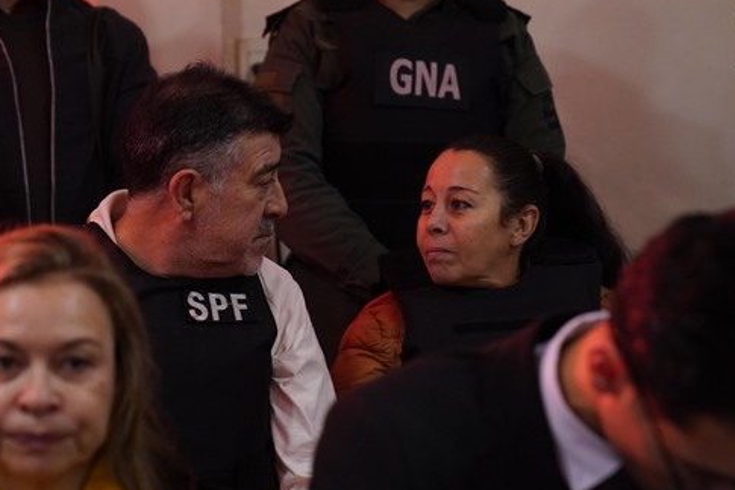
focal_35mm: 104
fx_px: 2122
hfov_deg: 19.6
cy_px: 232
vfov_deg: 13.2
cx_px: 305
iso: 5000
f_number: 2.8
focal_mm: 70
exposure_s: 1/400
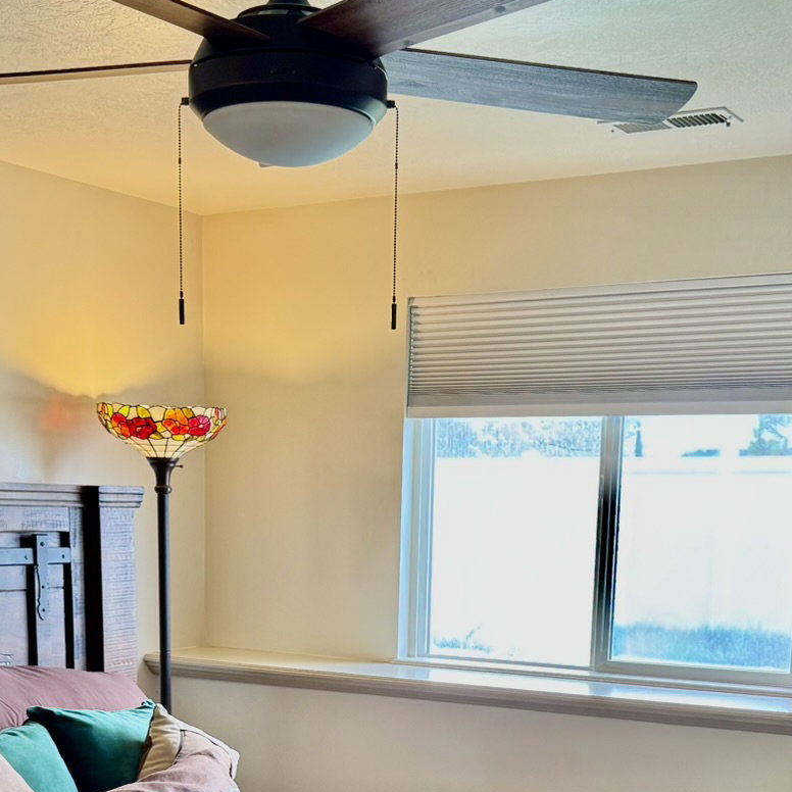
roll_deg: -0.1
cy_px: 745
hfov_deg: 30.6
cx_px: 392
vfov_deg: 29.1
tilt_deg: -11.0
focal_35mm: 56
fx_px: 1450
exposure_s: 1/60
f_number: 1.78
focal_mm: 6.76
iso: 125
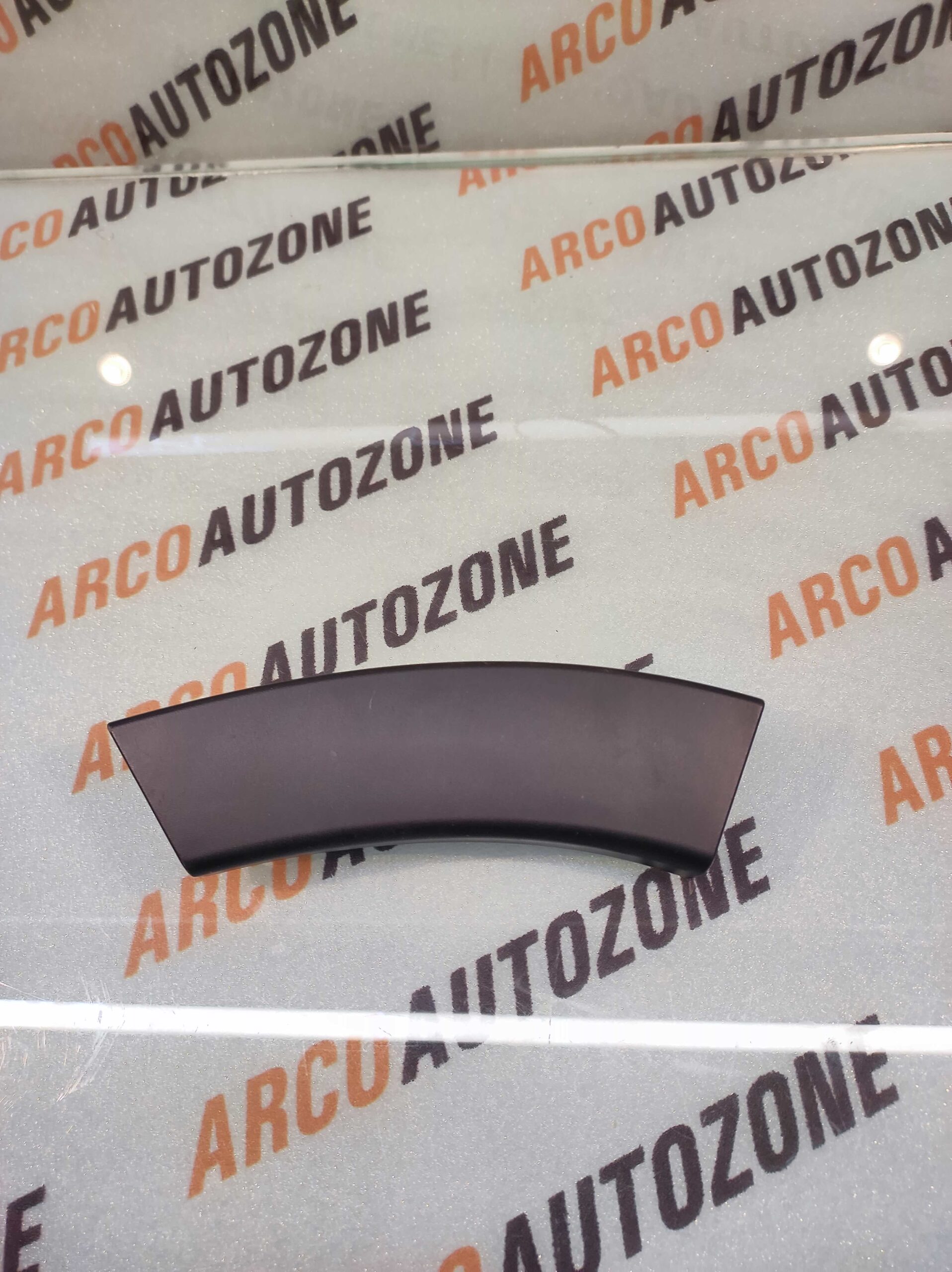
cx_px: 476
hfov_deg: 74.7
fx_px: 624
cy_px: 636
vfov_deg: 91.1
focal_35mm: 17
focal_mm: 4.74
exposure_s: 1/33
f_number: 1.79
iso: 129
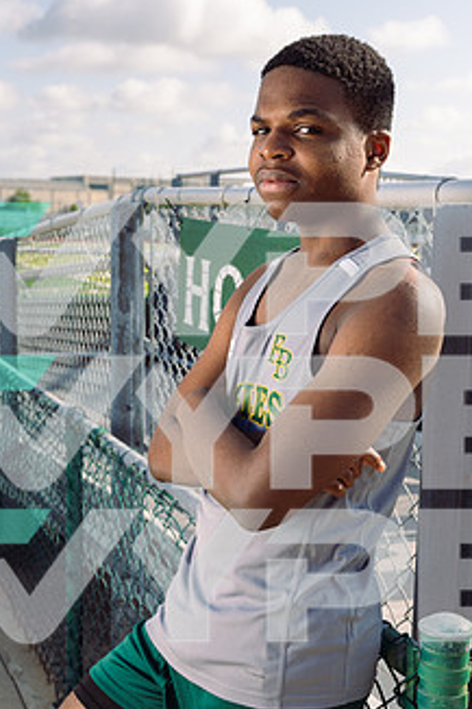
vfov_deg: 34.4
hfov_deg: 23.4
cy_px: 424
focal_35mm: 58
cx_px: 246
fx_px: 1142
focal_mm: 42
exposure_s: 1/250
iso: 64
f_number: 7.1
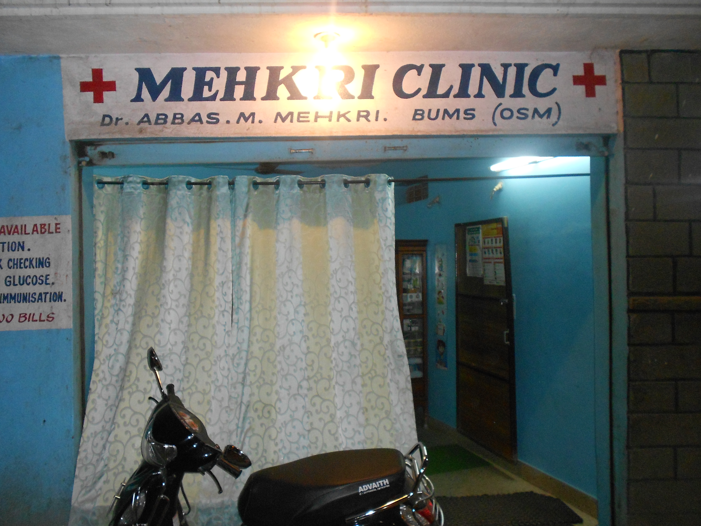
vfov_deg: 48.2
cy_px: 263
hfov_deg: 61.7
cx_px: 350
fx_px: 587
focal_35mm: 29
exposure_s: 1/25
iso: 400
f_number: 3.4
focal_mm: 5.3
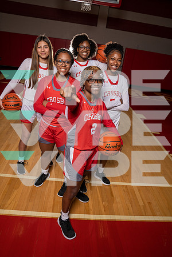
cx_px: 86
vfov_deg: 73.7
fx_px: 172
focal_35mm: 24
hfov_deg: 53.1
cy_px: 128
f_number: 9
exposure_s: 1/250
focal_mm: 24
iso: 400
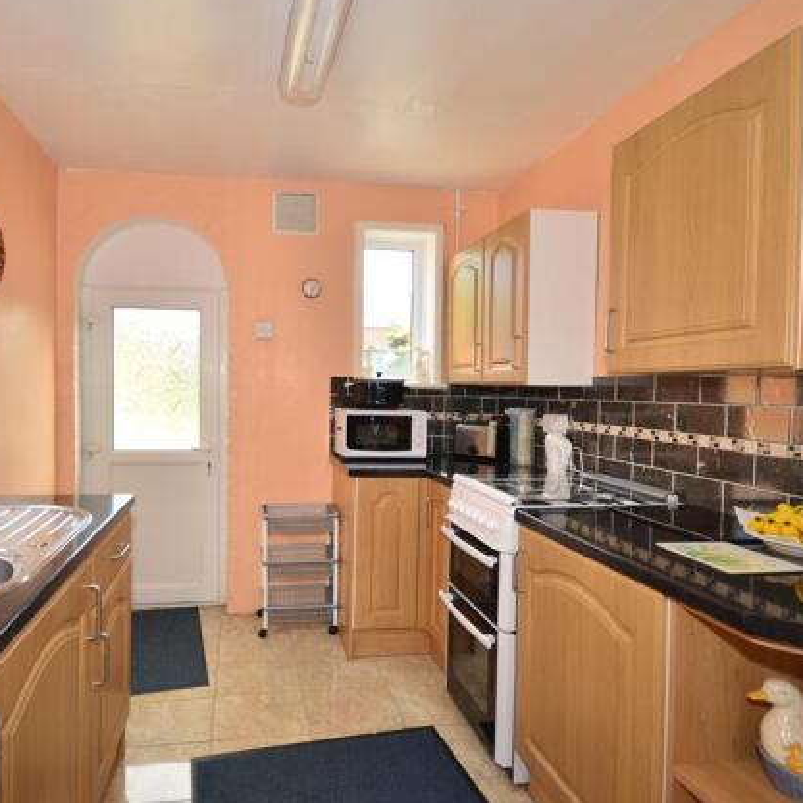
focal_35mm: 20
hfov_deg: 73.5
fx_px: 525
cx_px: 298
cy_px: 391
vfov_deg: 74.8
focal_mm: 10
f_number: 5
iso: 200
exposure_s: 1/40
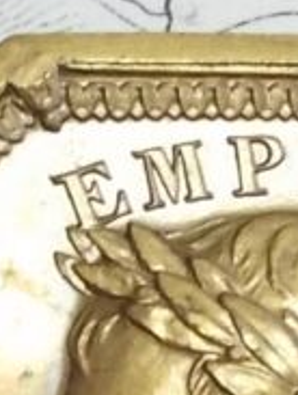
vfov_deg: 7.9
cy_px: 740
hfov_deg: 6.2
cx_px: 168
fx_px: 2745
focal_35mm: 240
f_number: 3.3
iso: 200
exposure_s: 1/25
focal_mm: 6.1
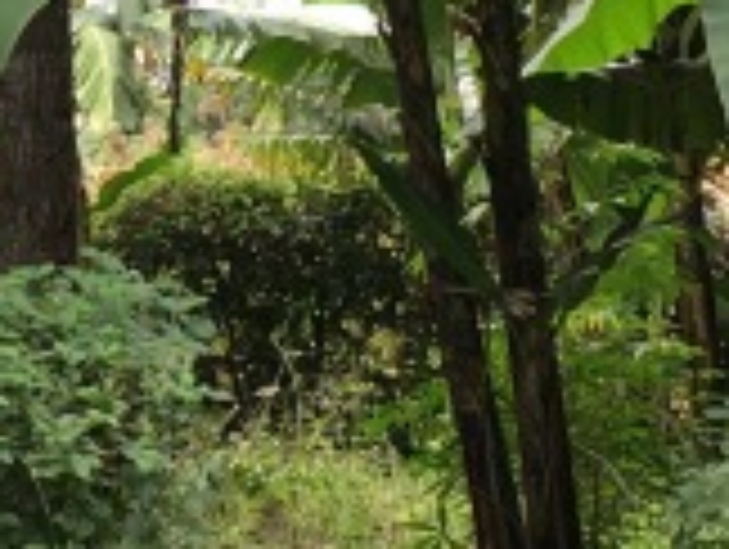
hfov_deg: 10.6
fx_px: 3775
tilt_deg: +5.3
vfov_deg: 8.3
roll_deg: +0.0
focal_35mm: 179
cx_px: -387
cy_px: -18
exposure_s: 1/247
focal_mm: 4.15
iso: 25
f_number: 2.2
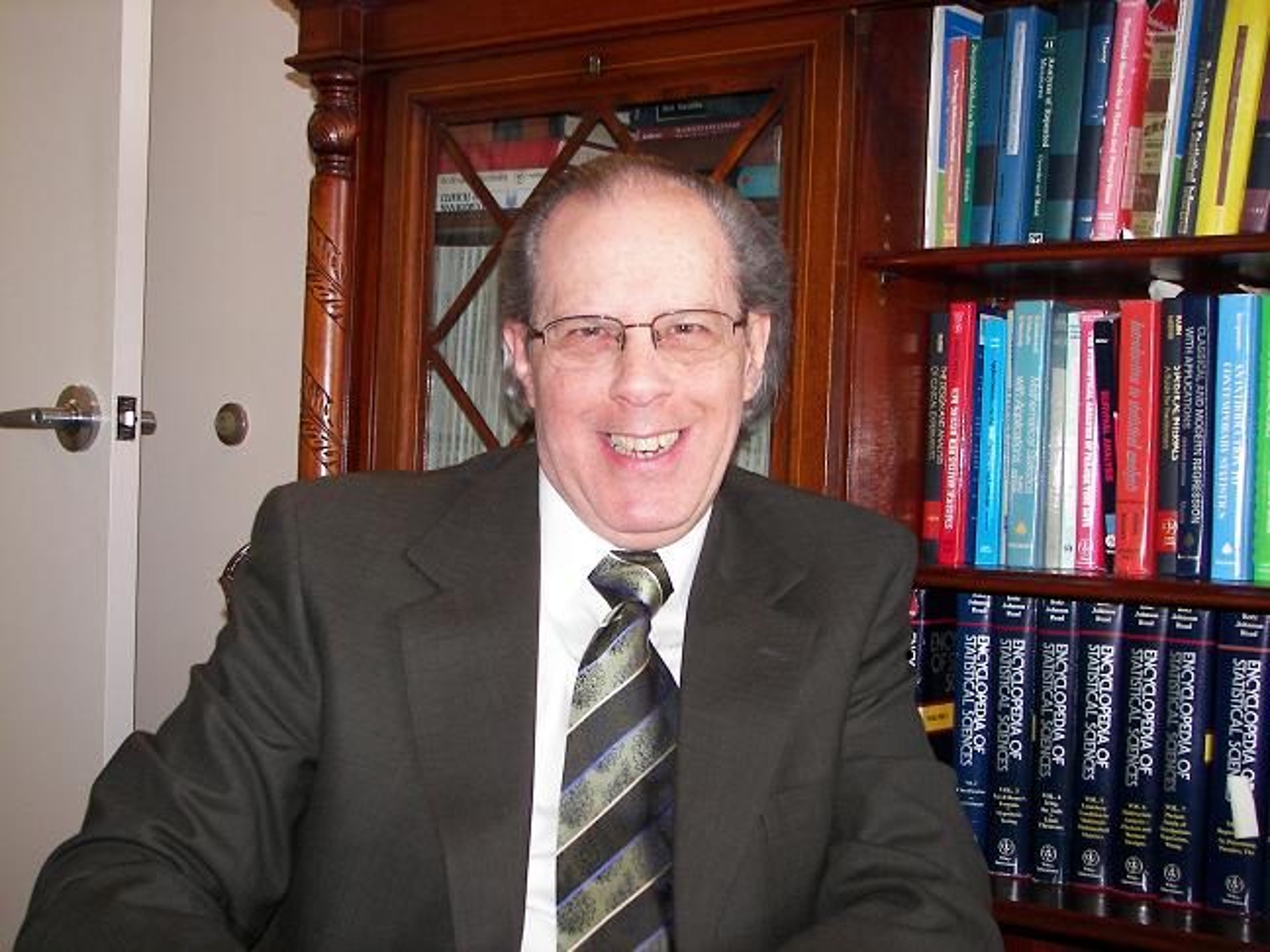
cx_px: 635
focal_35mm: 54
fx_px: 1981
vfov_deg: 27.0
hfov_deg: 35.5
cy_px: 476
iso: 100
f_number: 2.8
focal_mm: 8.9
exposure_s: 1/30
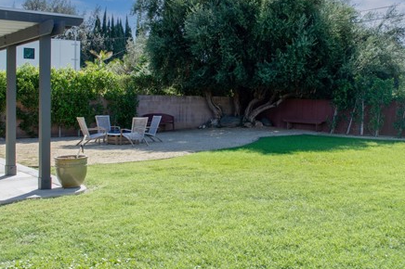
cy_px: 96
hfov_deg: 44.1
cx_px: 258
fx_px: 495
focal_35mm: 44
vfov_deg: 30.3
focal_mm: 20
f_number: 7.1
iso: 250
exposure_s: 1/320
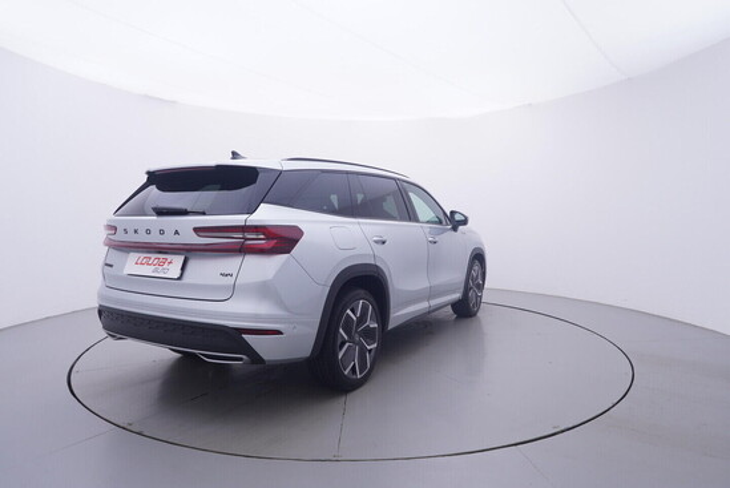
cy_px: 244
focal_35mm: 22
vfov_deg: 56.2
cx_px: 365
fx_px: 457
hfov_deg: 77.3
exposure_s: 1/80
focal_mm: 15
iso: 200
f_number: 5
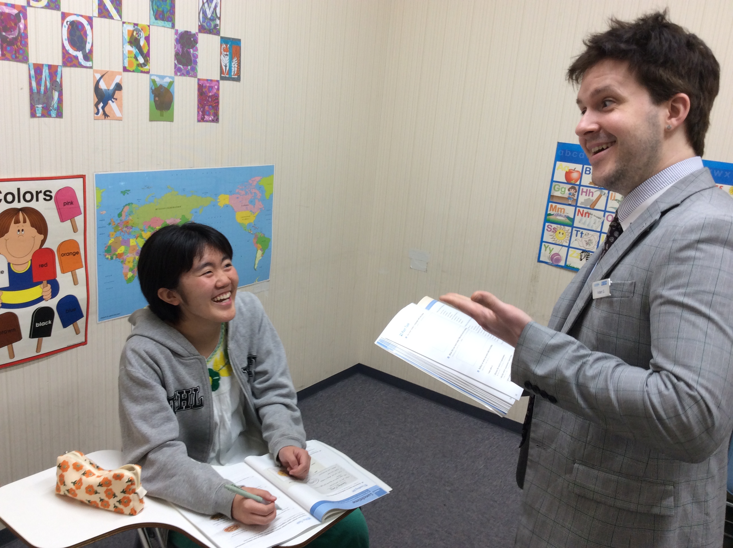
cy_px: 274
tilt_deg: -16.3
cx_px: 366
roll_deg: -3.1
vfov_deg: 44.1
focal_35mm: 32
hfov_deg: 56.9
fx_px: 677
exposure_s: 1/24
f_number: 2.4
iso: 40
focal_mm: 3.3
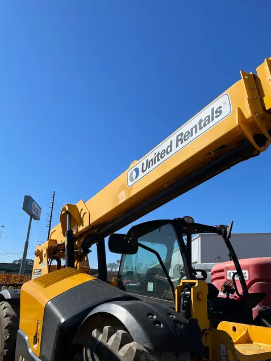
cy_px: 181
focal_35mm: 30
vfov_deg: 59.9
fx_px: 313
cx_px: 151
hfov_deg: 46.8
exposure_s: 1/5556
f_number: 1.6
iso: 50
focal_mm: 4.2
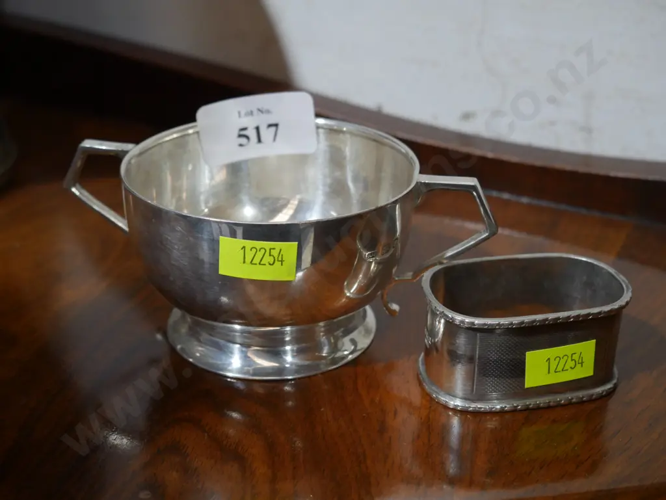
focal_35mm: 50
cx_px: 333
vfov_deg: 29.1
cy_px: 250
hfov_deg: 38.2
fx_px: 962
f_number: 5.3
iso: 800
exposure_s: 1/60
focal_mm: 25
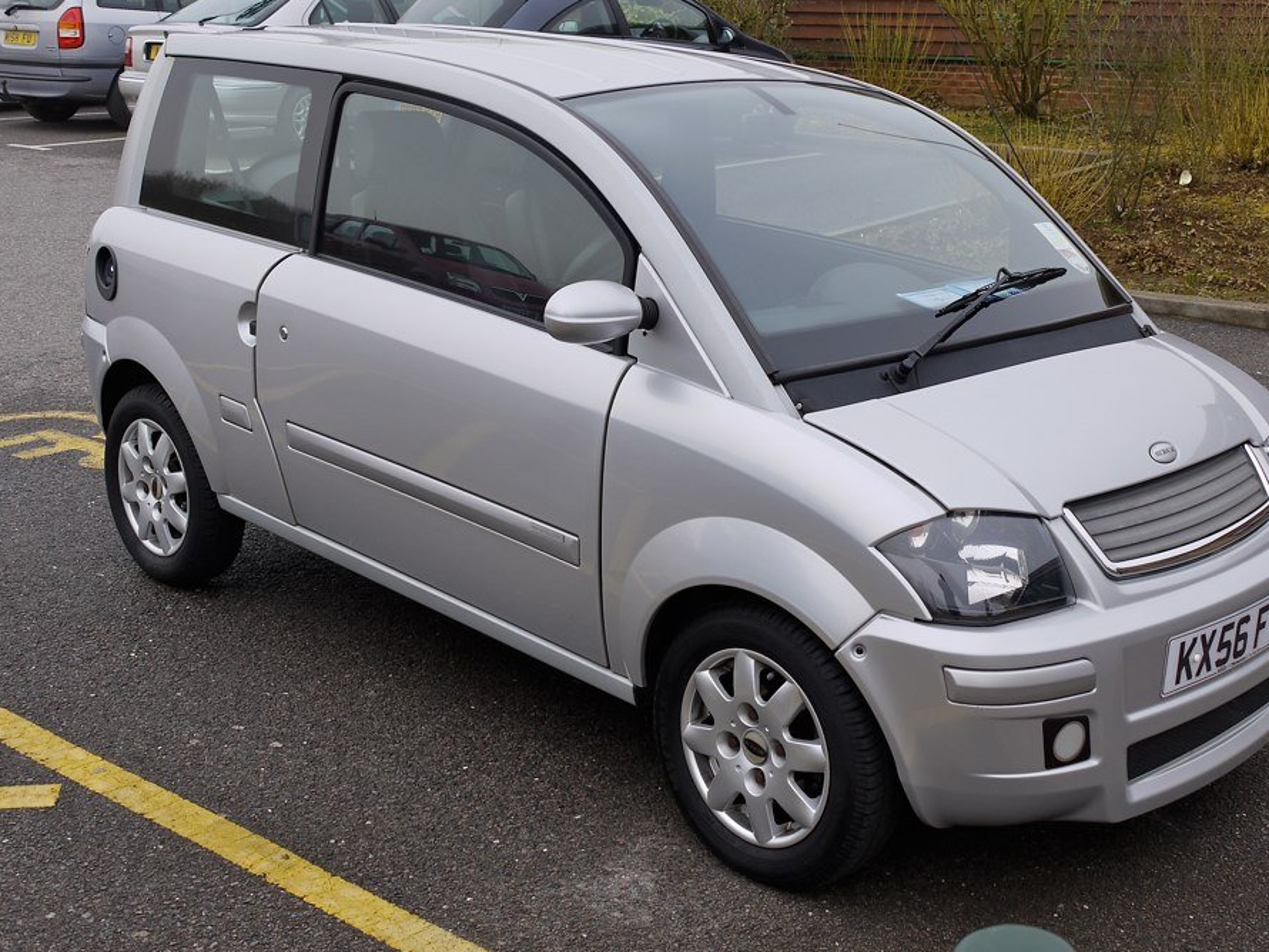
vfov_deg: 31.5
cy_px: 420
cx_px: 724
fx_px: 1687
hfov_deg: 41.1
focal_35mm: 46
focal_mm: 20
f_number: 5.6
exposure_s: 1/125
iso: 100
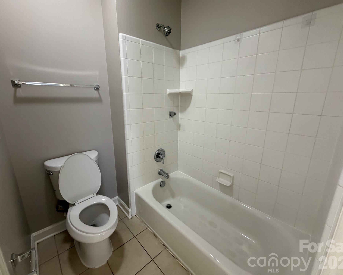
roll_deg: +1.9
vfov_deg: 84.0
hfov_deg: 96.8
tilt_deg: -12.2
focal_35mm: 15
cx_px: 170
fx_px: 152
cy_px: 134
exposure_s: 1/60
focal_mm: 2.22
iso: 320
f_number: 2.2
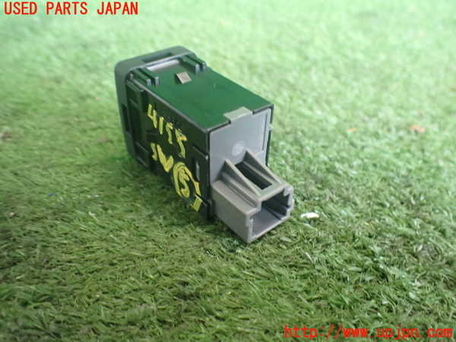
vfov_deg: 46.8
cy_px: 171
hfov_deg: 60.0
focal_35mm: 30
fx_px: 395
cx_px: 228
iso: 800
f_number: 2.3
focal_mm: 5.4
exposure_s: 1/60
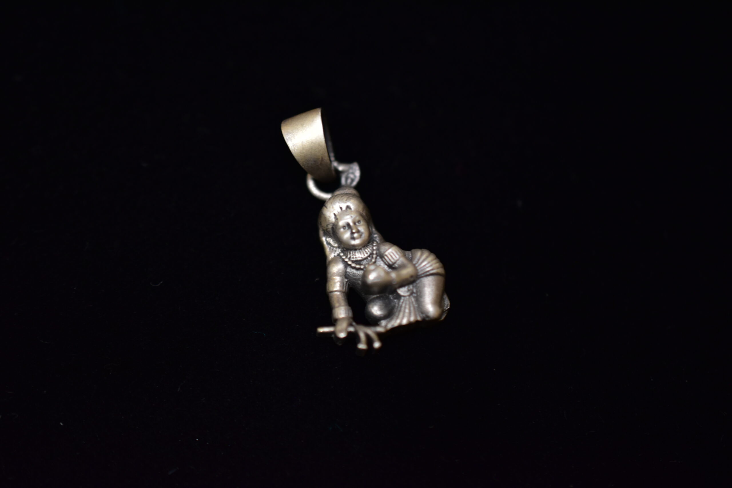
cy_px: 244
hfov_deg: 33.4
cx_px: 366
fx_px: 1220
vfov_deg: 22.6
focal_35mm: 60
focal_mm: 40
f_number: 3.2
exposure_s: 1/60
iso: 800
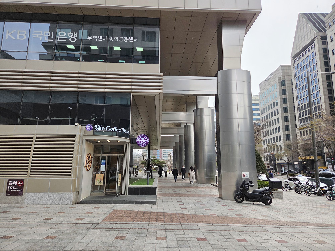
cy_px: 126
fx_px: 223
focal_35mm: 23
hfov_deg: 73.9
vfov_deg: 58.9
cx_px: 168
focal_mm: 5.4
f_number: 1.8
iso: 80
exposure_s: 1/5862
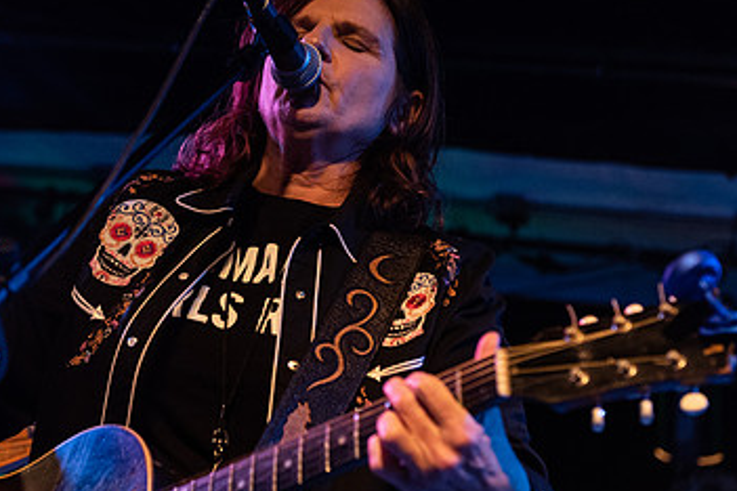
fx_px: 1863
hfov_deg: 22.3
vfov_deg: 15.0
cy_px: 207
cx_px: 265
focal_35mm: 91
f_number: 3.2
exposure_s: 1/200
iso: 2000
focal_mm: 55
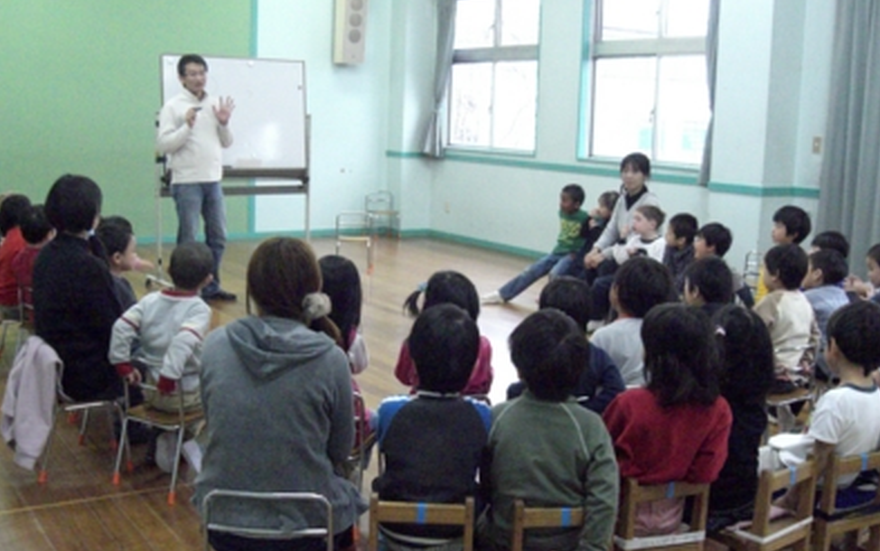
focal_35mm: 41
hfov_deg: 48.2
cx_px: 441
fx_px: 984
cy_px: 273
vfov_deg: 31.3
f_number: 3.1
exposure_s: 1/100
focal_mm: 6.3
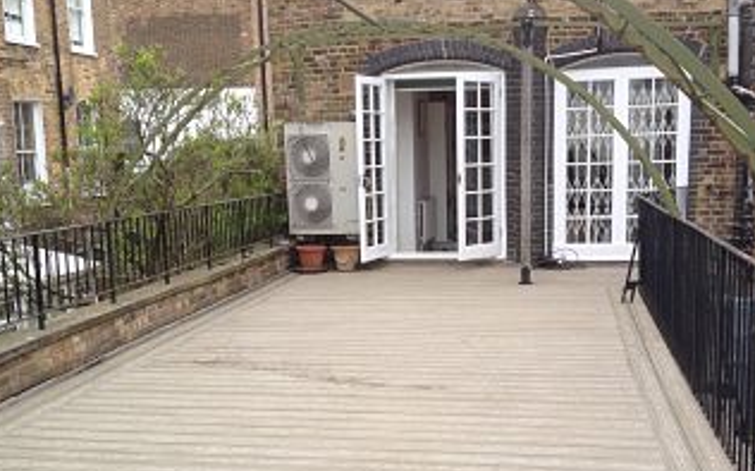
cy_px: 289
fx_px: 966
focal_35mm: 47
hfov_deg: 42.6
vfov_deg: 27.3
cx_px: 423
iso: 50
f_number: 2.4
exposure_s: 1/521
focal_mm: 4.28
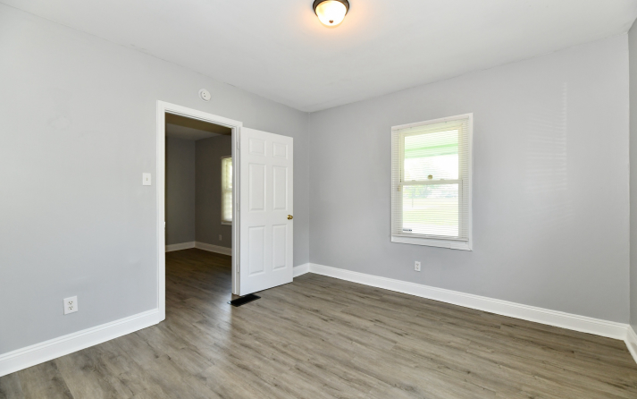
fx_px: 260
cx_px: 326
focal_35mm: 15
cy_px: 203
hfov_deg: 101.4
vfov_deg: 74.8
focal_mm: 14
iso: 640
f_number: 6.3
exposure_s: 1/60
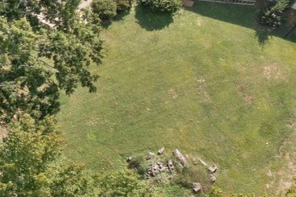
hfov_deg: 10.9
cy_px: 136
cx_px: -444
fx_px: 1282
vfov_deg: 8.8
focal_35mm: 156
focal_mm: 10.26
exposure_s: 1/200
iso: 100
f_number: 5
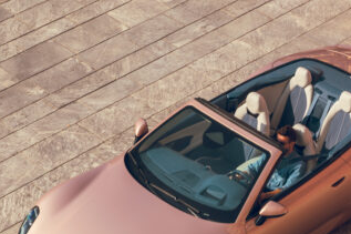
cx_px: 238
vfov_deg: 9.9
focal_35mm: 138
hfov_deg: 14.8
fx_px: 1345
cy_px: 177
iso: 50
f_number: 10
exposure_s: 1/50
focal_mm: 57
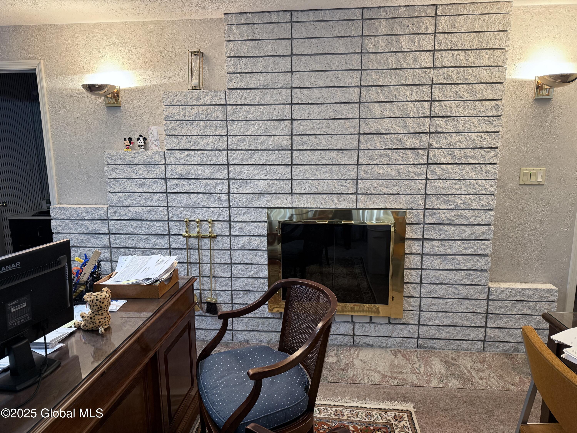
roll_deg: -0.1
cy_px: 216
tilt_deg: -9.9
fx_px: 400
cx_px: 288
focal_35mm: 24
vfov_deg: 56.8
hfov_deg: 71.6
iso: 200
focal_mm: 6.76
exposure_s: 1/60
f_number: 1.78
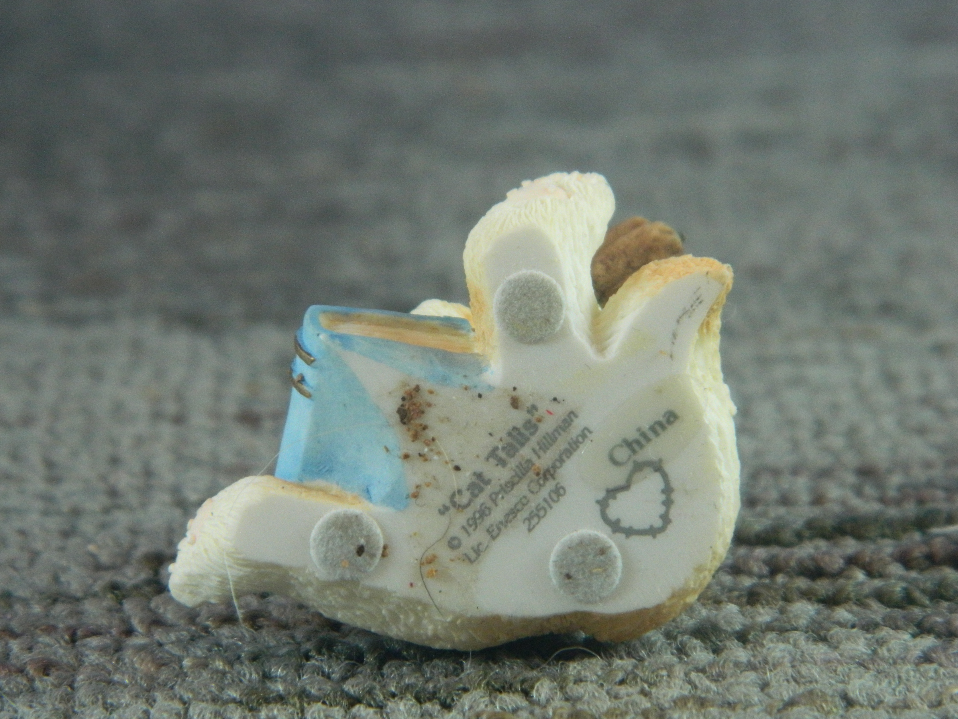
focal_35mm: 150
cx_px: 479
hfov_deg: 13.2
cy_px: 360
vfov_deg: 9.9
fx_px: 4151
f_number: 4.9
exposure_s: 1/20
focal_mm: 27
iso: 400
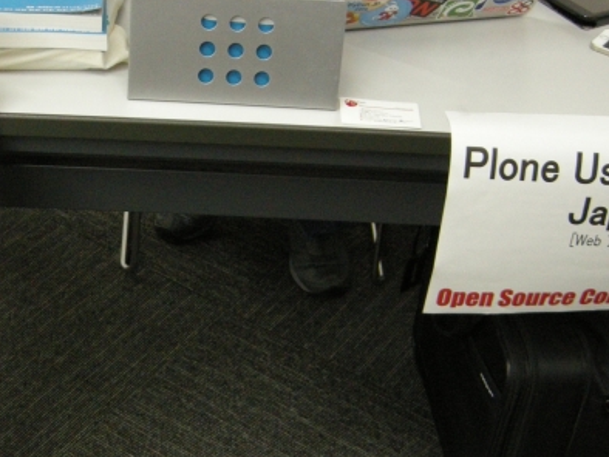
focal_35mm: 71
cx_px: 176
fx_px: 1250
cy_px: 295
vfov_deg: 20.7
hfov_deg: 27.1
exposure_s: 1/65
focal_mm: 7.5
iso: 400
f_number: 2.7
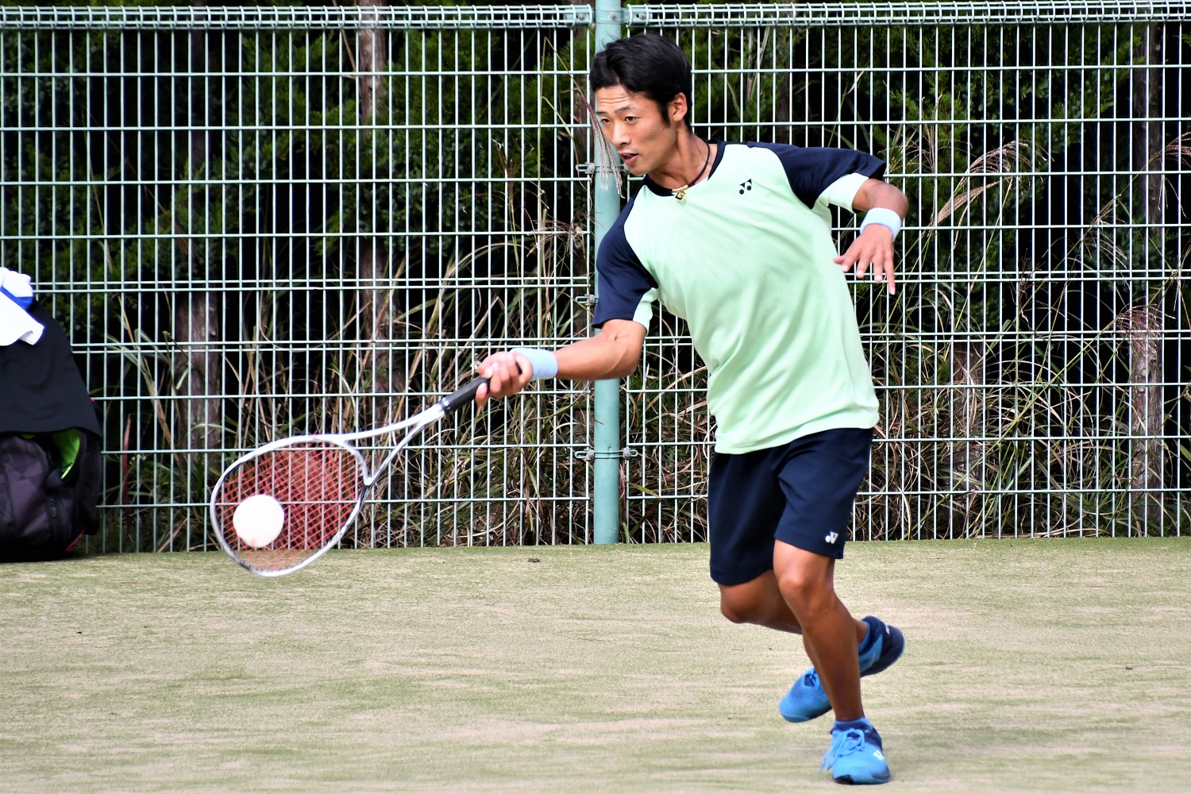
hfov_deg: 4.6
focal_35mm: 450
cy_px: 397
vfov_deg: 3.1
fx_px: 14886
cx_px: 596
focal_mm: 300
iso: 640
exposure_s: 1/1600
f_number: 6.3
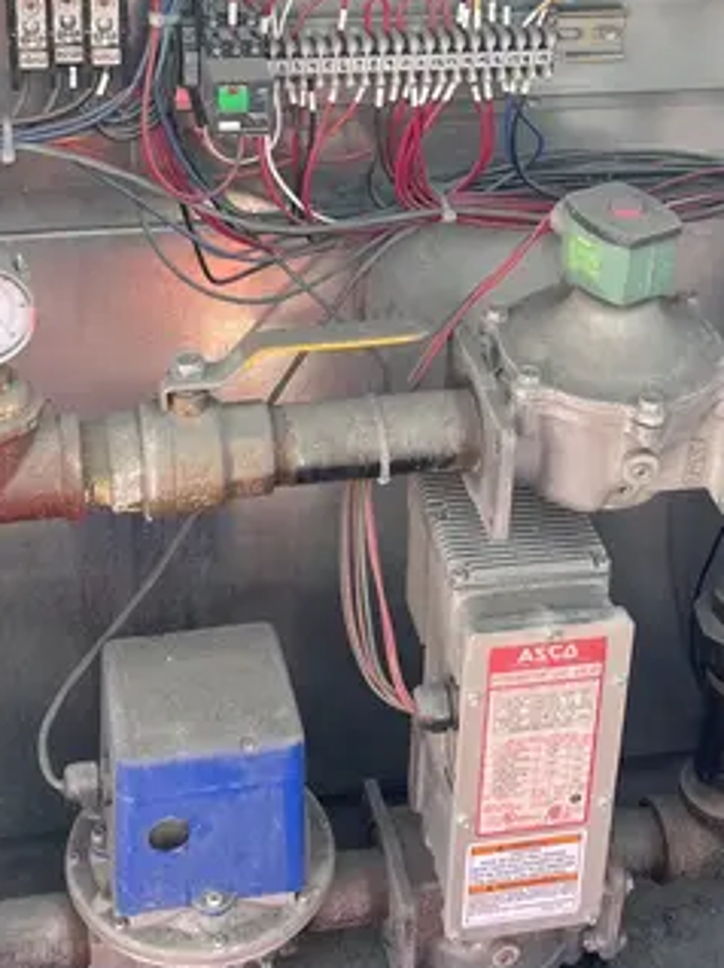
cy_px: 230
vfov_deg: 31.6
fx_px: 1675
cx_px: 344
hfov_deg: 24.4
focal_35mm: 60
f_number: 1.6
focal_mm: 5.1
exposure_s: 1/355
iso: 50
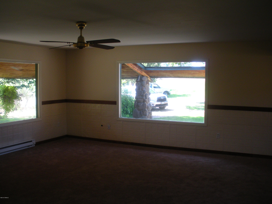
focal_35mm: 36
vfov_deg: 39.7
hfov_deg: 51.4
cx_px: 136
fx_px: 283
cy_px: 102
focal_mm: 6.3
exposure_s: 1/60
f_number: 3.5
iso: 122
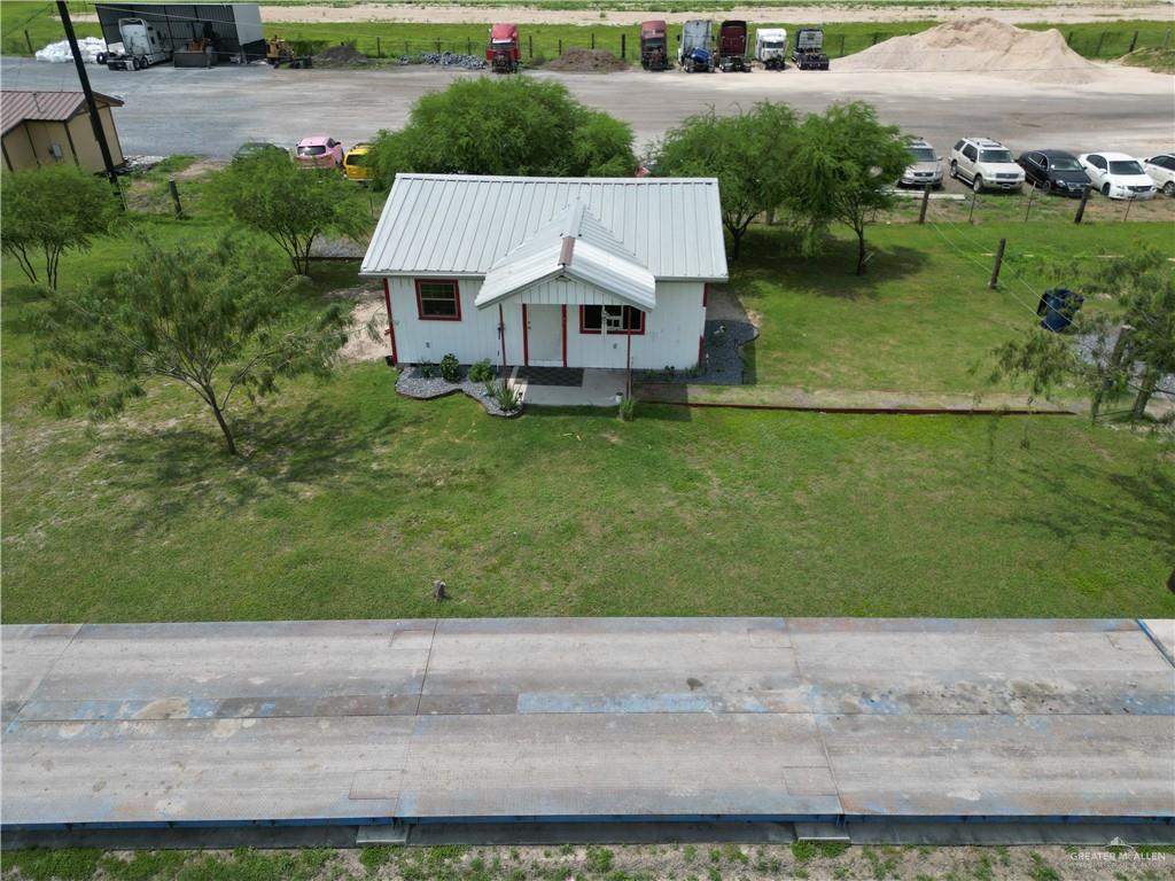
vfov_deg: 56.8
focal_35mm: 24
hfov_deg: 71.6
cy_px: 440
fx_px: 815
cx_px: 588
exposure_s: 1/3200
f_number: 1.7
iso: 110
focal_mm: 6.72
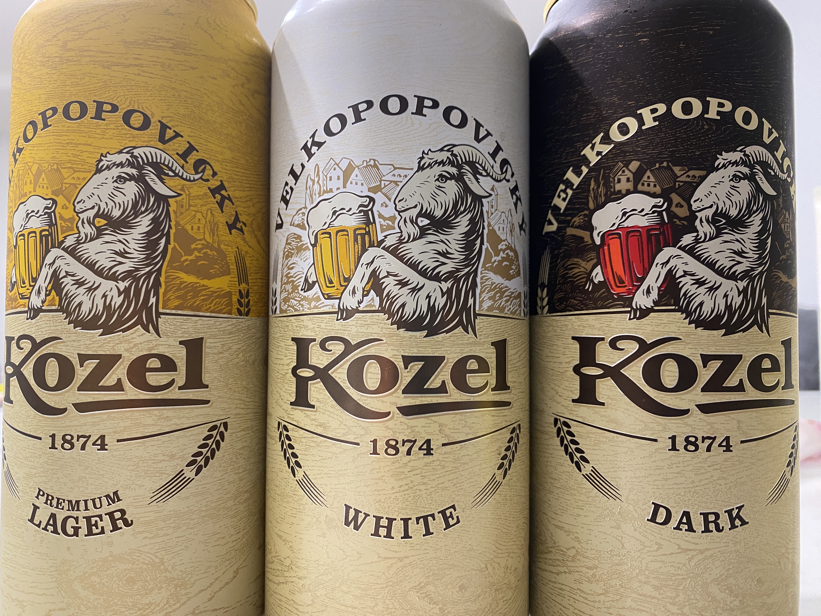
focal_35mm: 26
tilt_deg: +0.7
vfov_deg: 53.1
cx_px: 410
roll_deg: -0.4
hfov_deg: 67.3
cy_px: 308
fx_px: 617
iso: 320
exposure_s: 1/40
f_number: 1.8
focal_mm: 4.25
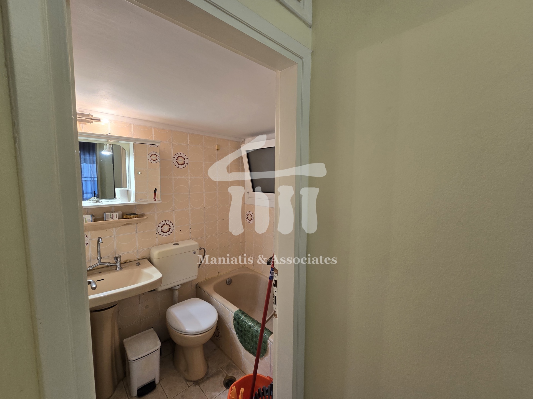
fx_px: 200
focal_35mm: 13
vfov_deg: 89.9
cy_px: 200
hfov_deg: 106.2
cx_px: 266
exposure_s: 1/50
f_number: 2.2
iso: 50
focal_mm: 2.2
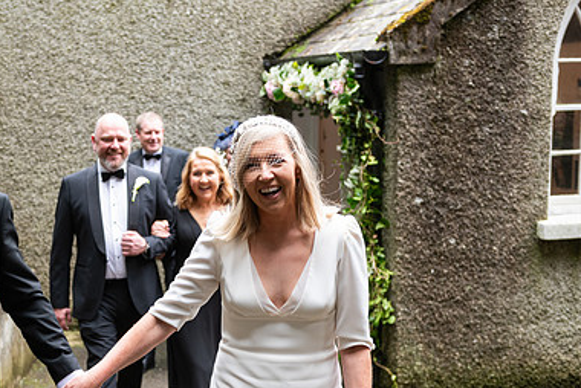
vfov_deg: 22.3
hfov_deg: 32.4
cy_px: 222
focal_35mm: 61
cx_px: 168
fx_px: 985
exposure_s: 1/160
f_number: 3.5
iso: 400
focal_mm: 40
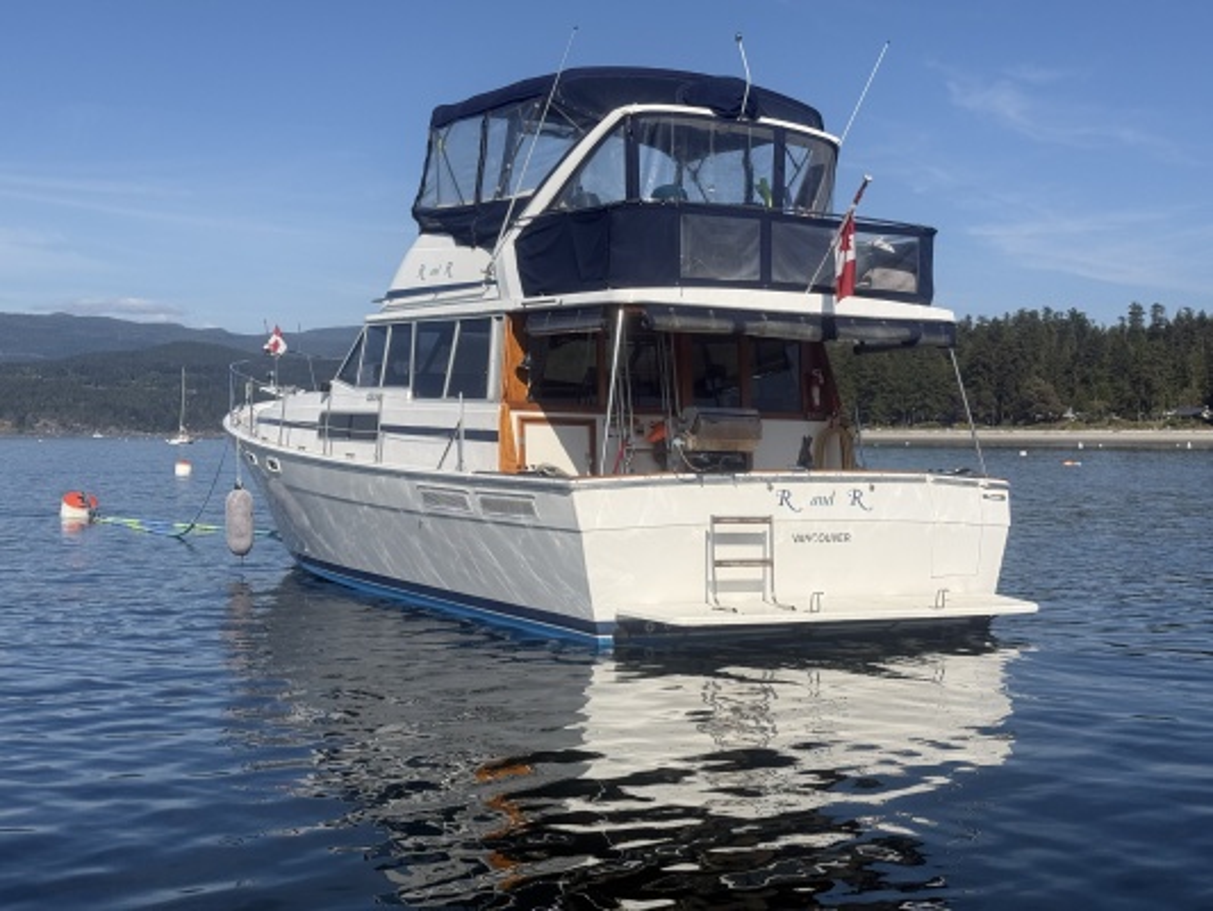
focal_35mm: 48
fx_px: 1682
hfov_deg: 39.6
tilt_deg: -1.4
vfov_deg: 30.3
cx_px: 606
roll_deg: -1.0
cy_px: 456
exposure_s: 1/8772
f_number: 1.78
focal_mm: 6.76
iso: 64
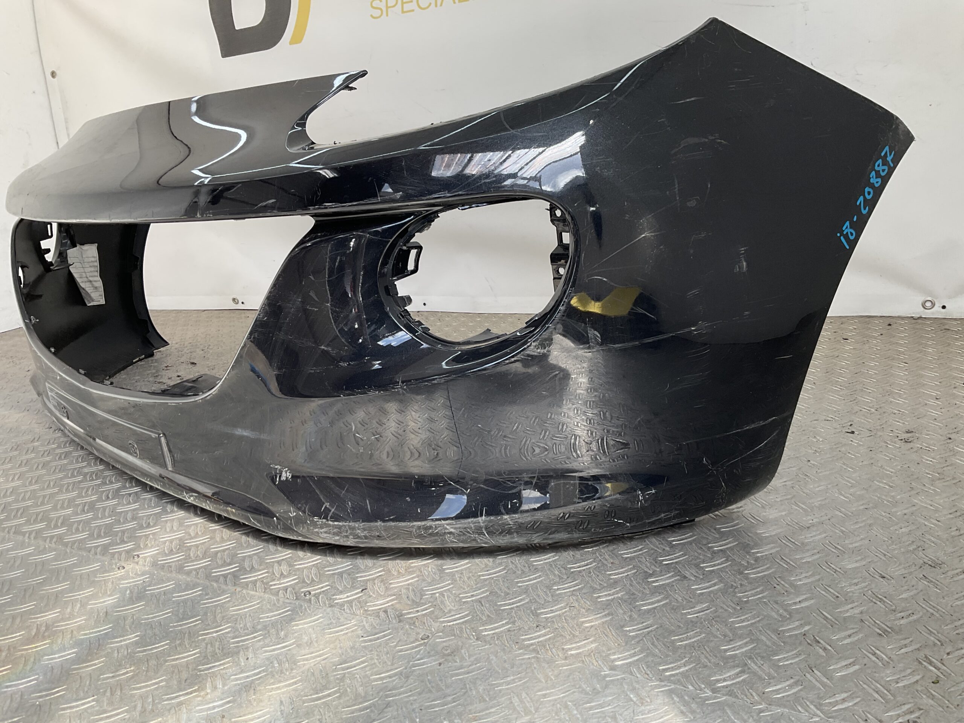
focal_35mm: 29
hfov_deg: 61.7
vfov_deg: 48.2
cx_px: 482
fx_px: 808
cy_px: 362
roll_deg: +6.1
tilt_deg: -17.3
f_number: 1.8
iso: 16
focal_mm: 3
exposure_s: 1/284
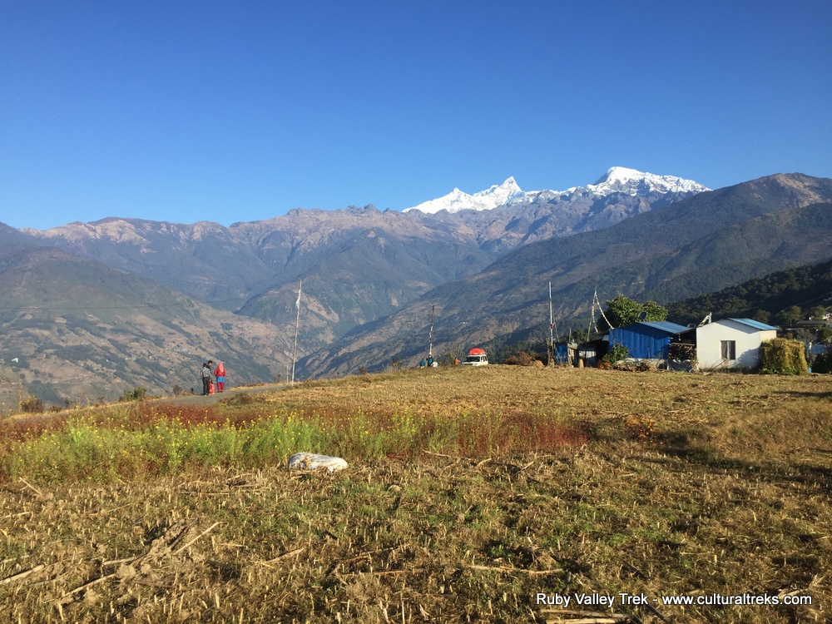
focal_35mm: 29
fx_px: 697
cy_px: 312
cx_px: 416
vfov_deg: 48.2
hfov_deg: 61.7
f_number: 2.2
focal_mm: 4.15
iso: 32
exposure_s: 1/1464
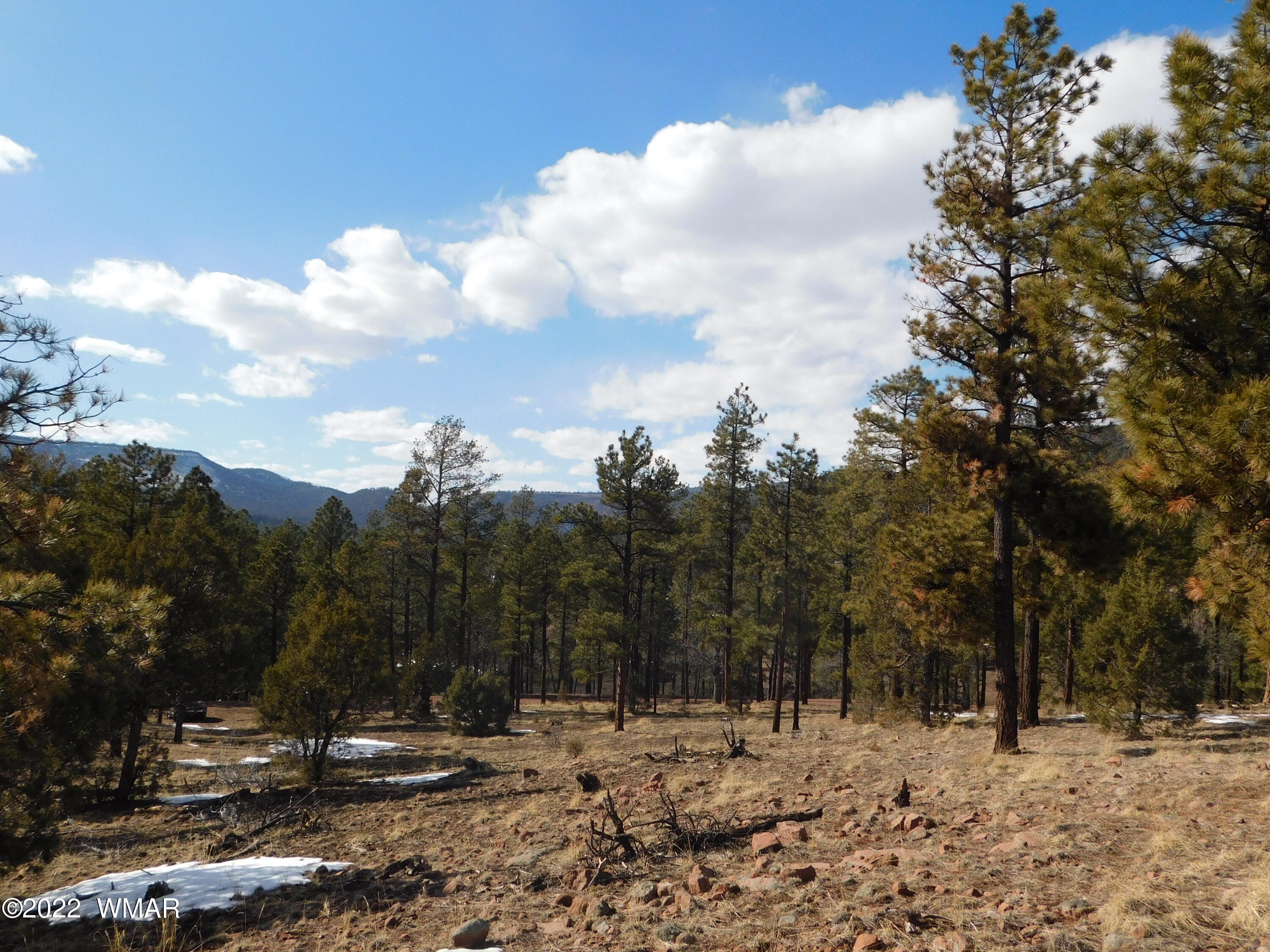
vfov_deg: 46.8
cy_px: 476
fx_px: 1101
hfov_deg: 60.0
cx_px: 635
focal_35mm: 30
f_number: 6.4
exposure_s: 1/500
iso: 125
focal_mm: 5.3
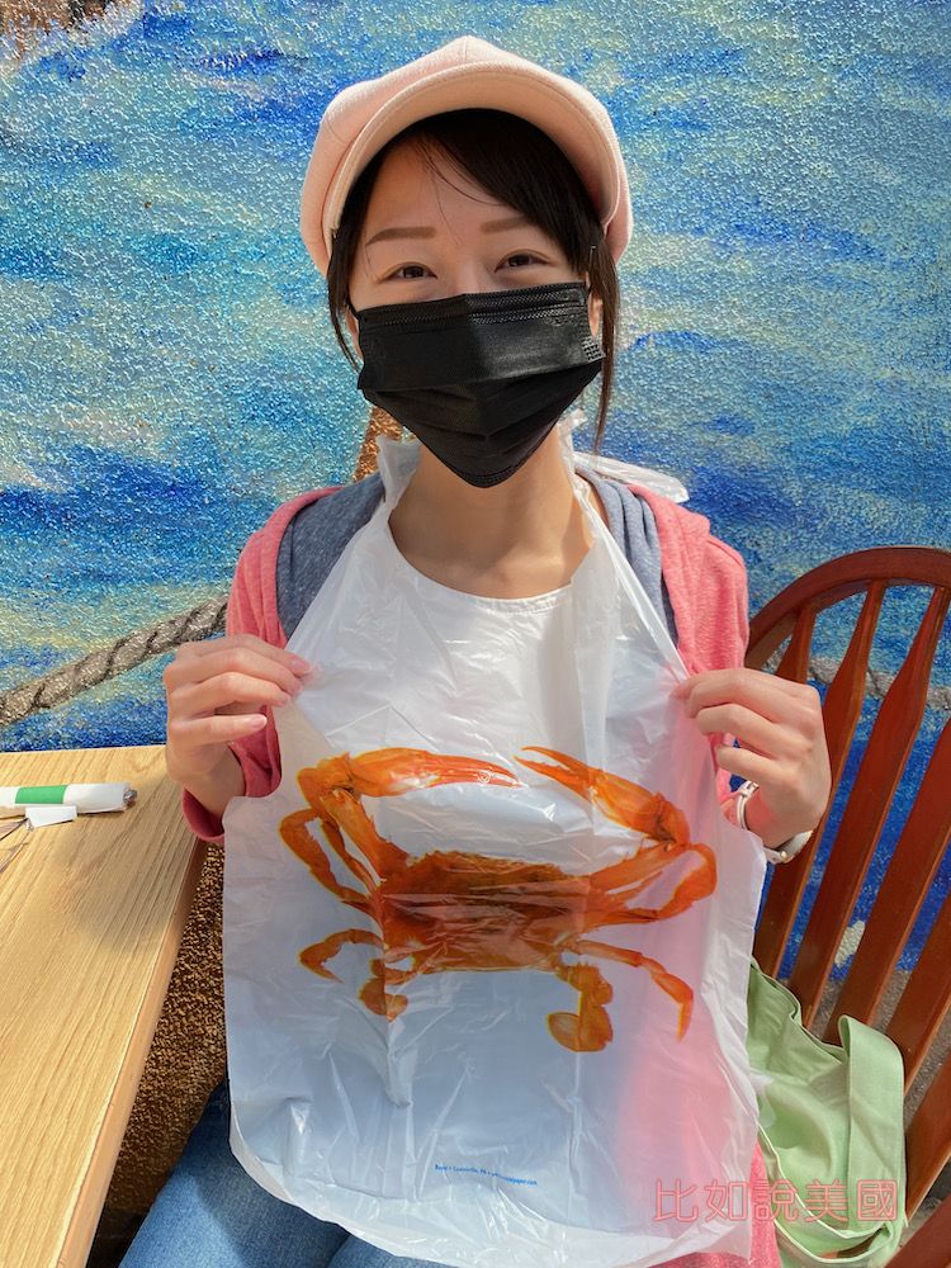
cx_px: 476
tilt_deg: -17.9
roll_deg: +0.1
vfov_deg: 67.3
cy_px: 634
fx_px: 952
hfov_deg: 53.1
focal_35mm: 26
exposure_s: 1/724
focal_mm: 4.25
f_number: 1.8
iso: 32
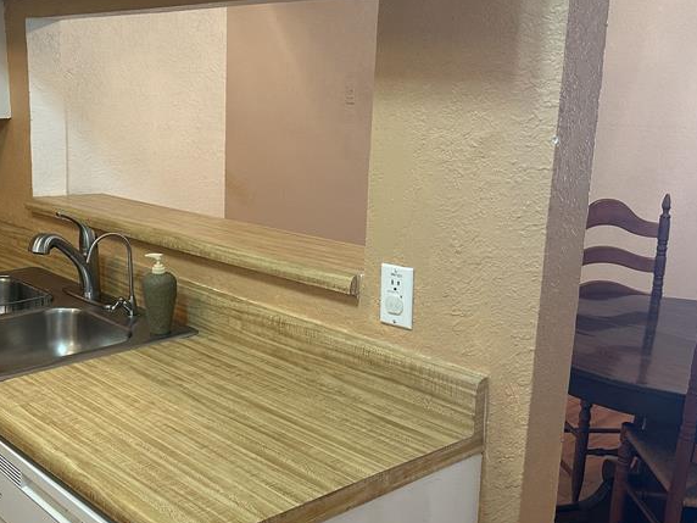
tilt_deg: -12.9
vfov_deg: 33.6
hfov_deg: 42.7
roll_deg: +0.2
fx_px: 866
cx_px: 189
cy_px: 267
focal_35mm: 43
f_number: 1.78
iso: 200
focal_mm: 6.86
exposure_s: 1/60
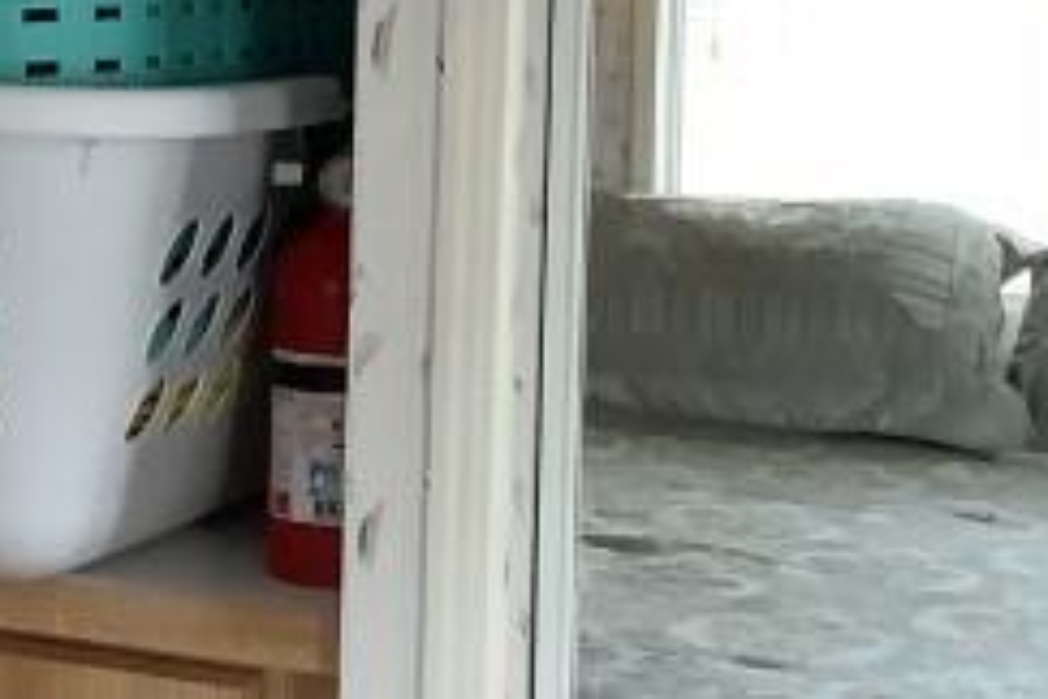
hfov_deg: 17.5
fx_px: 3289
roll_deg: -0.7
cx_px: -106
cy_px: 91
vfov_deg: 12.1
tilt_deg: -5.3
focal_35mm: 113
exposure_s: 1/60
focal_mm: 3.3
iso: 250
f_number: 2.4
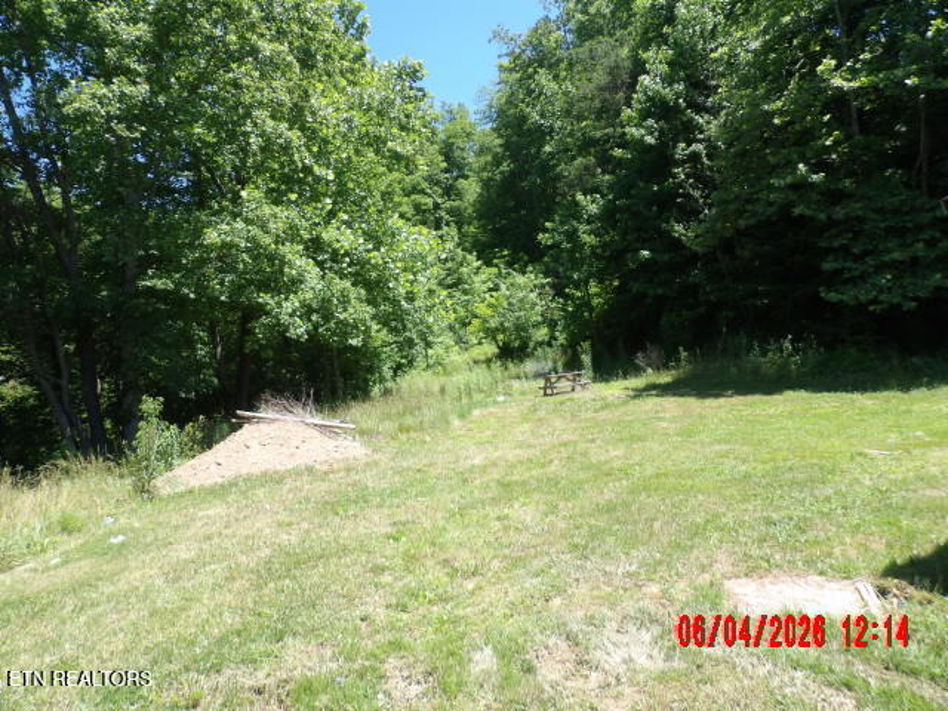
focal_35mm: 24
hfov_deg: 71.6
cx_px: 474
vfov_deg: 56.8
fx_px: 657
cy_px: 356
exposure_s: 1/388
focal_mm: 4.3
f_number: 3.2
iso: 100
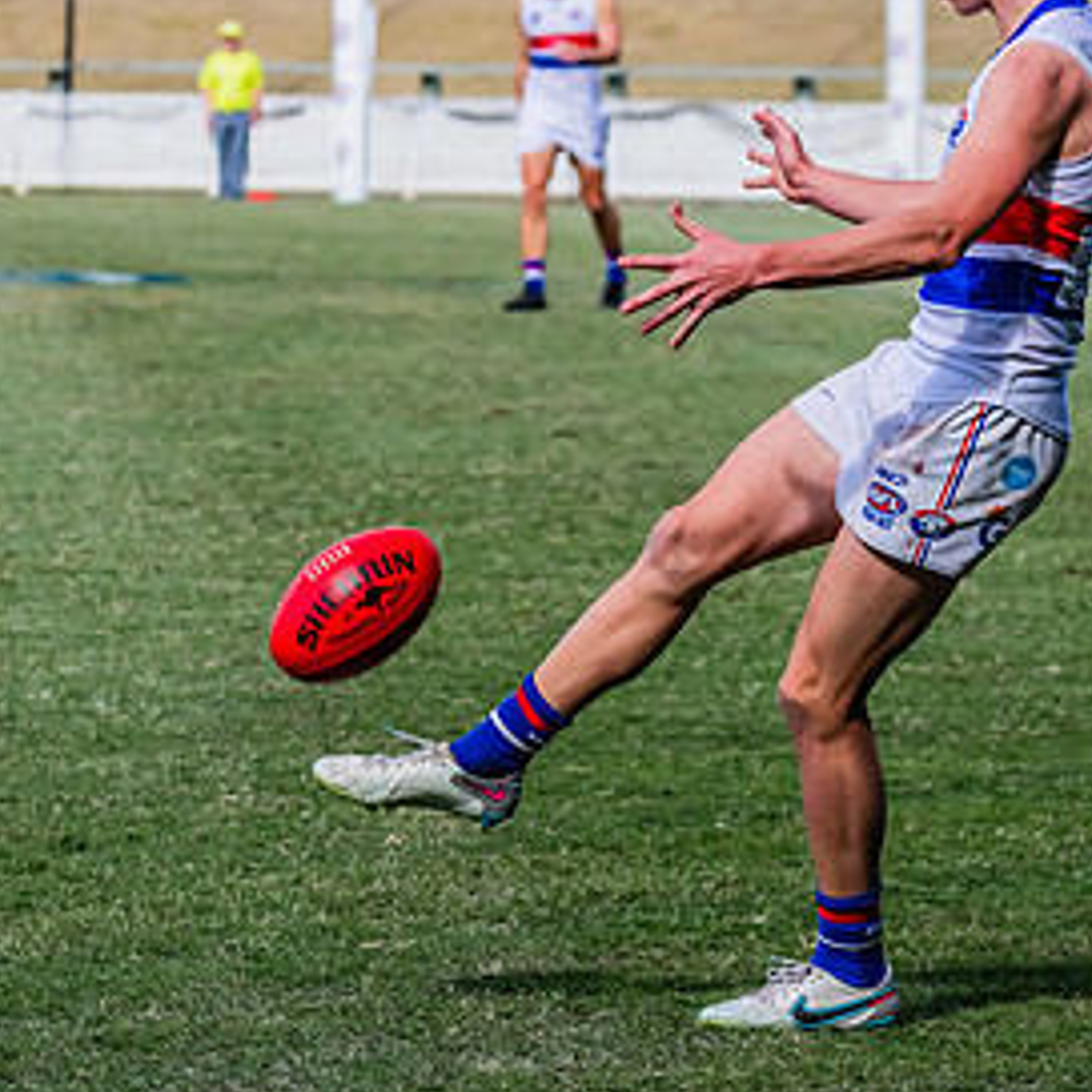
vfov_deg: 5.4
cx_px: 755
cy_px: 346
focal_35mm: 323
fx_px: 11528
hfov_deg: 5.4
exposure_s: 1/2000
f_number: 8
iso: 800
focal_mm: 170
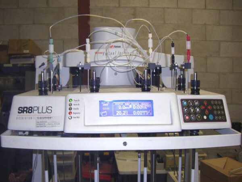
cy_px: 91
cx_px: 121
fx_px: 266
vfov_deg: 37.7
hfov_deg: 49.0
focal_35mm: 38
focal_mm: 6.2
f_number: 2.7
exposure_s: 1/60
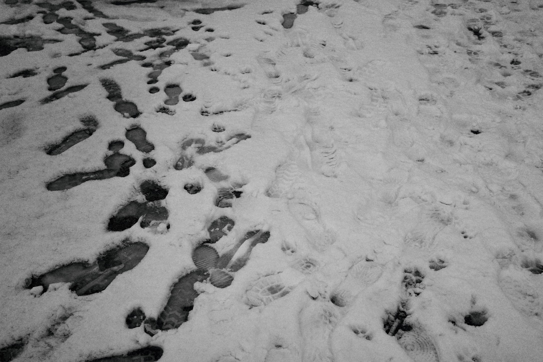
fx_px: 603
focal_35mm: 40
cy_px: 181
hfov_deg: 48.5
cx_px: 272
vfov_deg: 33.4
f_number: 2.8
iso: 640
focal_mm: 26
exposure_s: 1/250
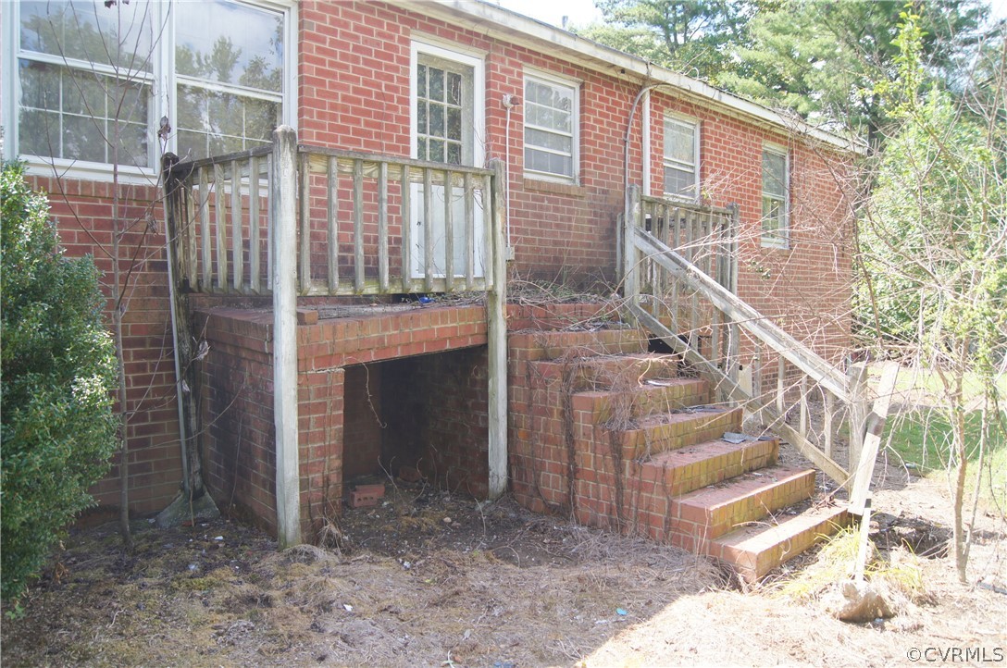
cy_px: 334
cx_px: 504
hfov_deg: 67.5
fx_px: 754
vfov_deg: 47.8
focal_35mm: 27
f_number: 4
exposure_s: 1/160
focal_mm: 18
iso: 100
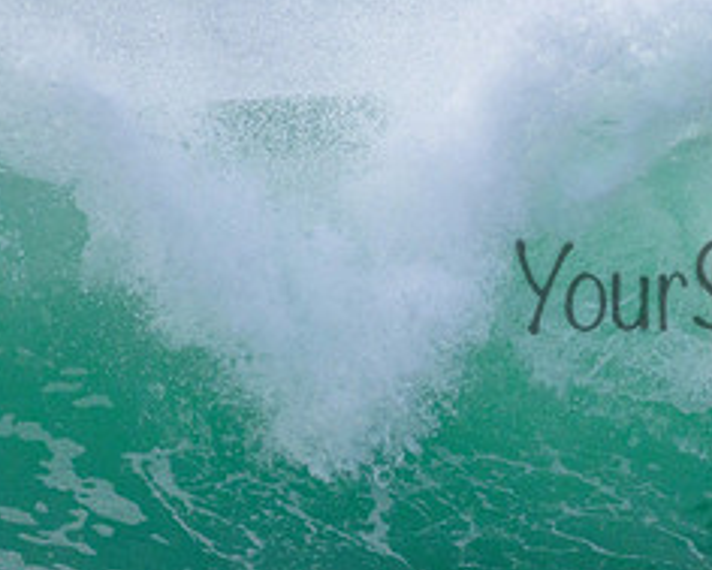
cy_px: 159
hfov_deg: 0.9
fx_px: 45662
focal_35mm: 2166
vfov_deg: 0.7
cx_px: 766
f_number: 11
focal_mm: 800
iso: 1250
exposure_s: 1/2000
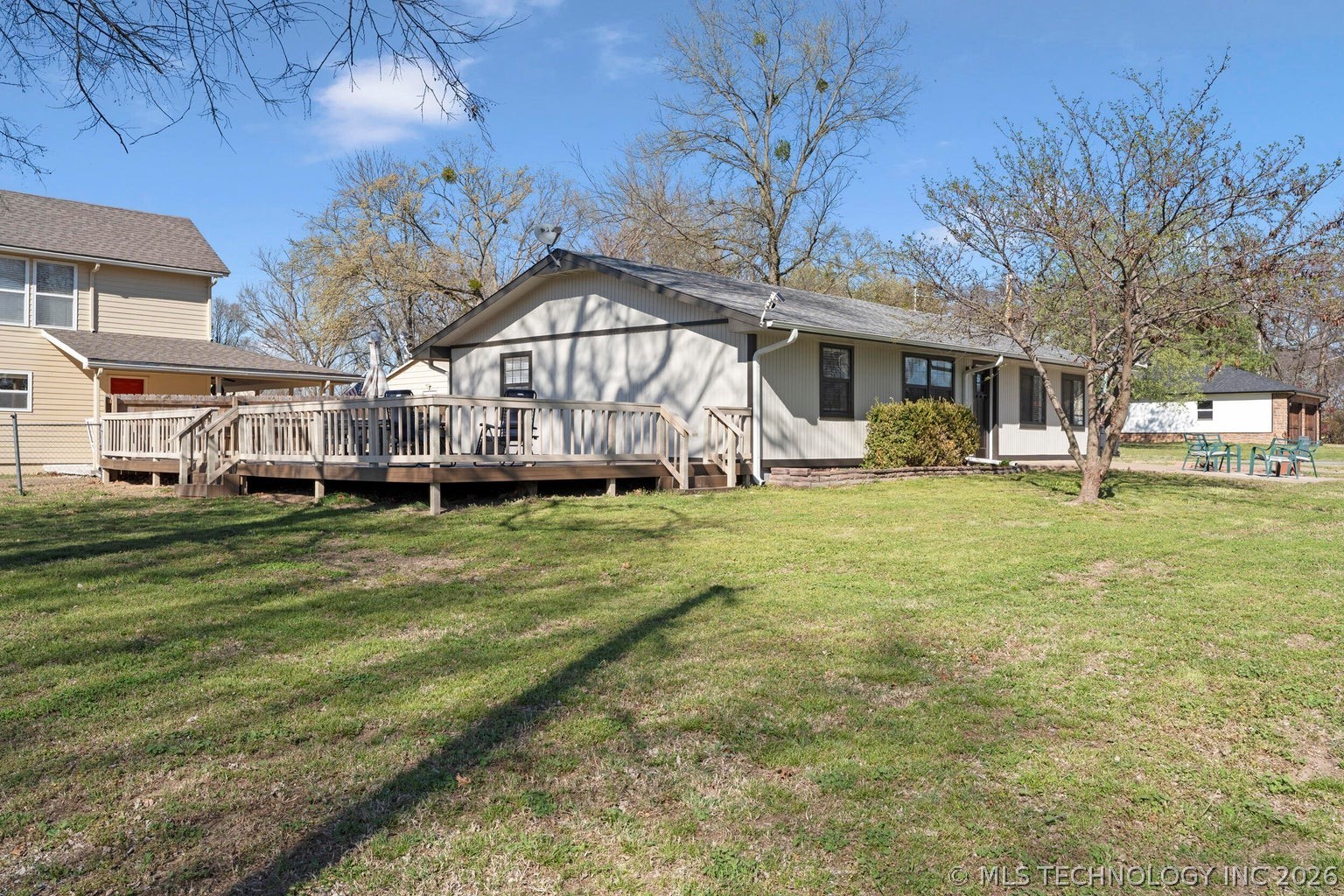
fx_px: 1045
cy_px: 448
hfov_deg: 65.5
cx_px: 672
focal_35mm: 28
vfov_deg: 46.4
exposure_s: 1/800
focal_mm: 28
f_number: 8
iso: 200
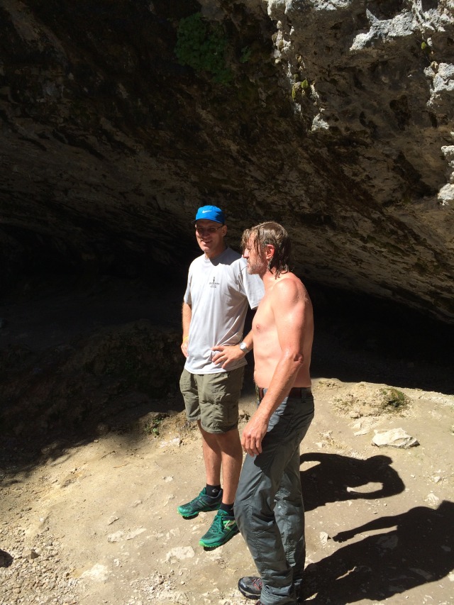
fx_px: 507
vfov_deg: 61.7
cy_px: 302
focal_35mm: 29
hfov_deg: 48.2
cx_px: 227
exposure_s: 1/1282
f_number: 2.2
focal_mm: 4.15
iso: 32
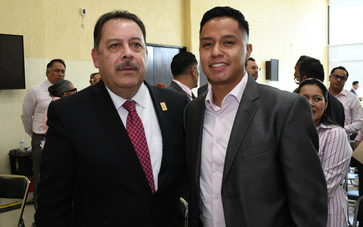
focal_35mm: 41
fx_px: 406
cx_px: 182
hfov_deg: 48.2
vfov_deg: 31.2
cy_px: 107
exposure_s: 1/100
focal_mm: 27
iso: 1250
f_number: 4
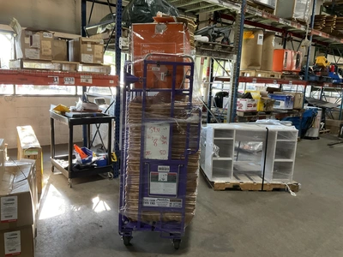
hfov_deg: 61.7
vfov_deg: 48.2
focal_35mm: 29
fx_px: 287
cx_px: 172
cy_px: 128
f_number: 1.8
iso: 200
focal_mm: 3
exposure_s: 1/40
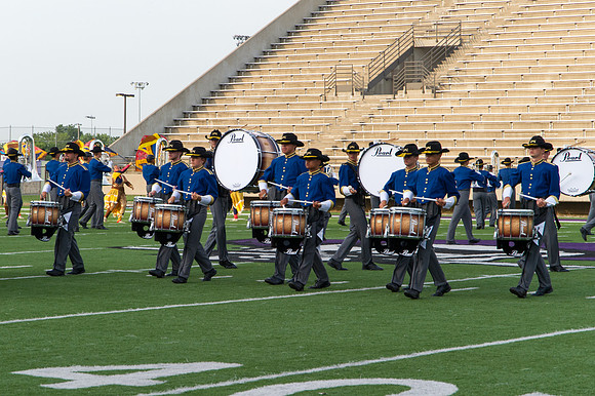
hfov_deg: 18.6
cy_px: 205
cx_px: 237
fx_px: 1817
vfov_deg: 12.4
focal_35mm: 110
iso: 640
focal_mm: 85
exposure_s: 1/320
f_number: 9
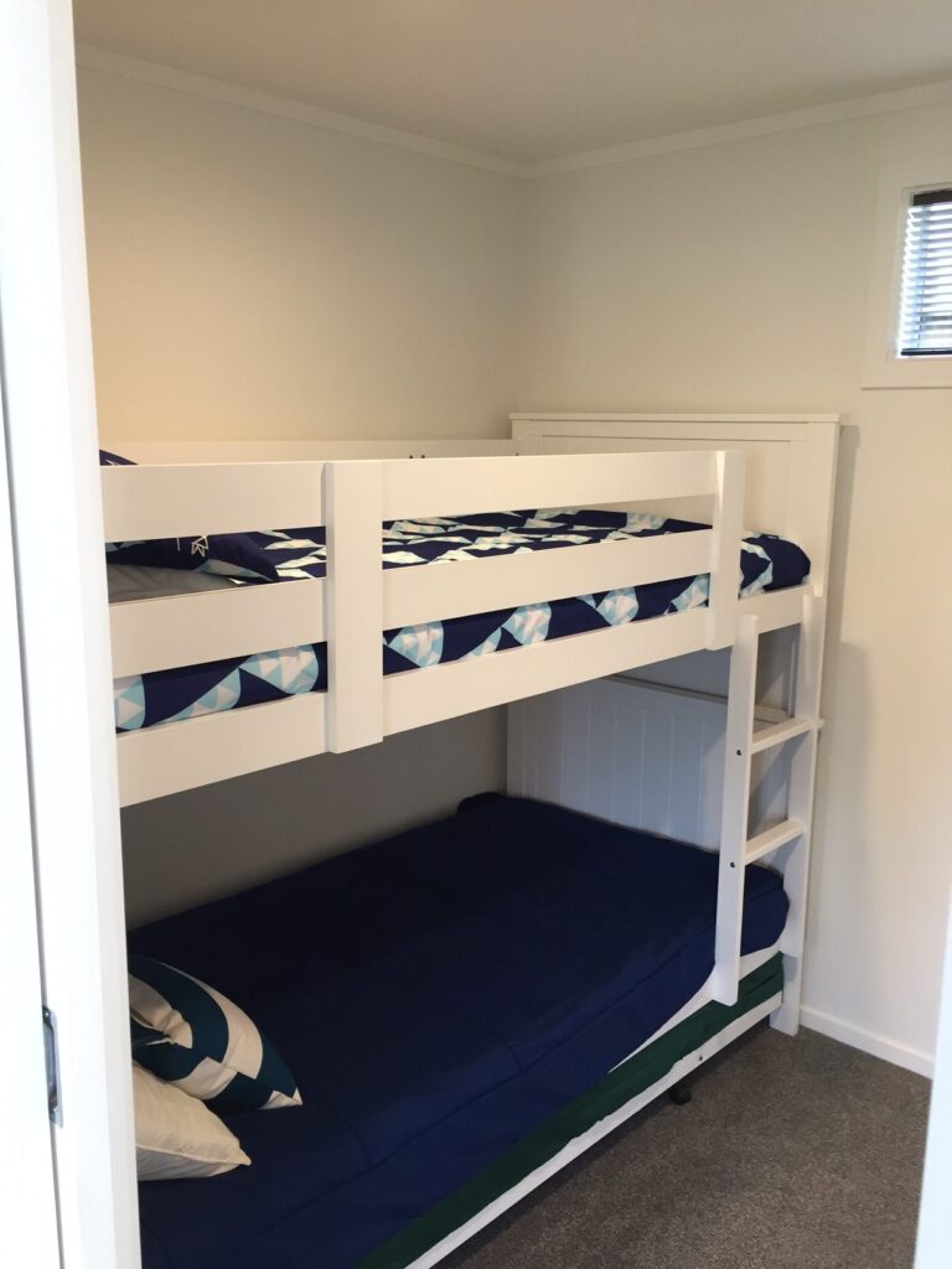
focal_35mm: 29
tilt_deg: -9.0
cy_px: 634
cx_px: 476
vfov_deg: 61.7
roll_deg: +0.2
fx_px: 1063
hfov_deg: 48.2
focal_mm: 4.15
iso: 80
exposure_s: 1/33
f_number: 2.2
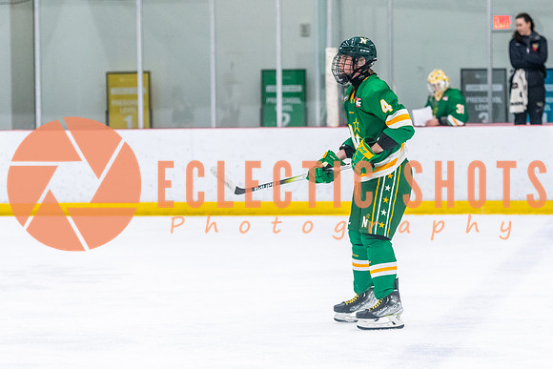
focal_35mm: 149
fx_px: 2294
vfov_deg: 9.2
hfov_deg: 13.7
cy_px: 167
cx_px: 367
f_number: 2.8
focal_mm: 105
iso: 4000
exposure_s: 1/800
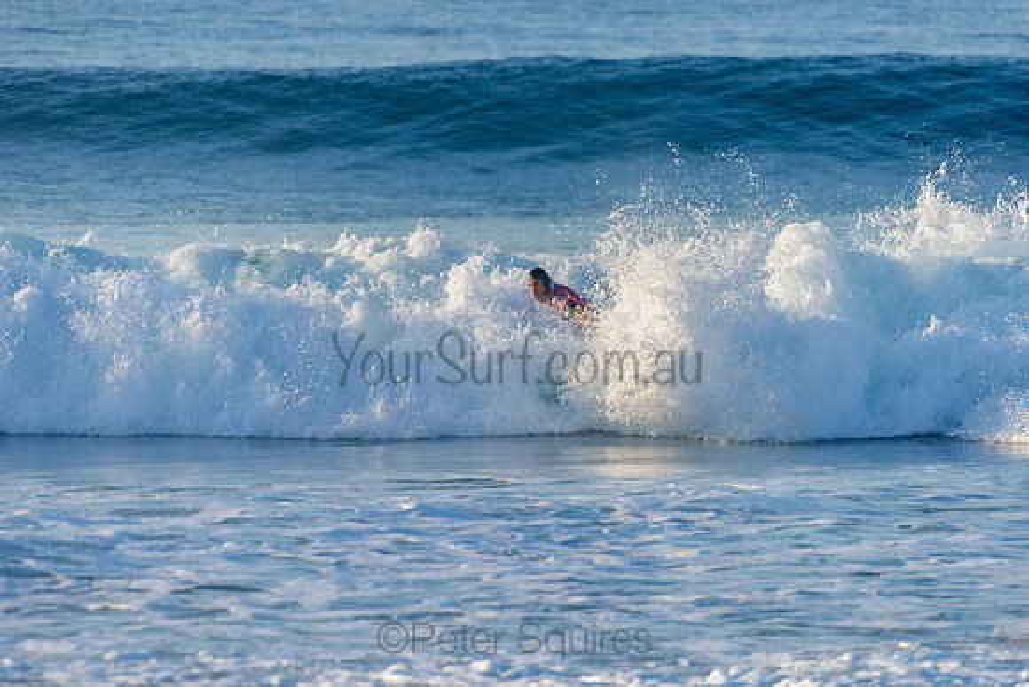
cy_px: 344
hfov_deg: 4.1
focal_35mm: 500
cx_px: 514
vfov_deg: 2.8
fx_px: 14297
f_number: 5.6
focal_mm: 500
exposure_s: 1/2000
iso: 320
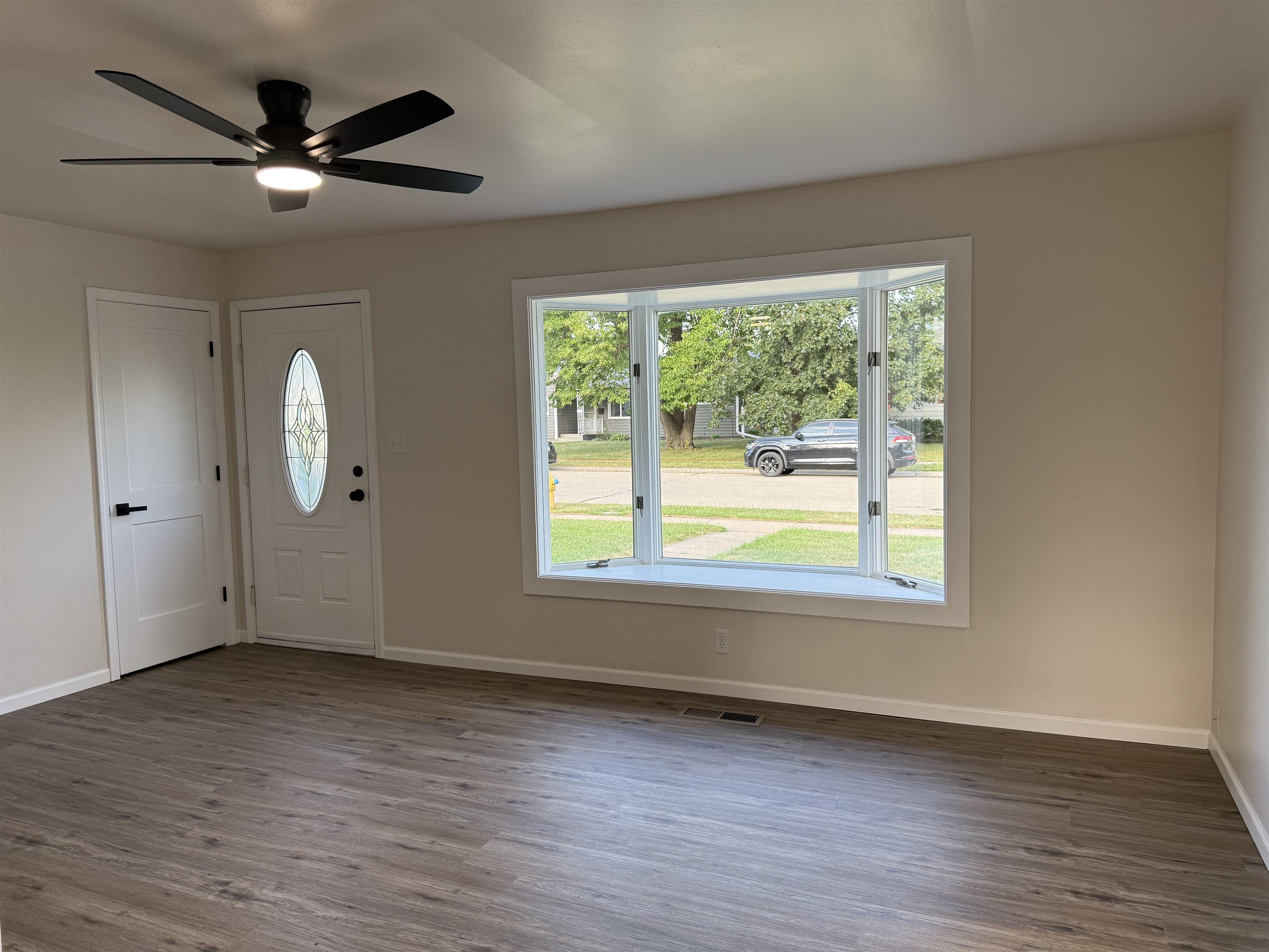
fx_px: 880
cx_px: 634
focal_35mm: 24
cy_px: 476
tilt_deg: -4.2
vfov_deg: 56.8
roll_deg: +0.9
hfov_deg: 71.6
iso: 100
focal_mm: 6.76
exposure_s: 1/184
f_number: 1.78
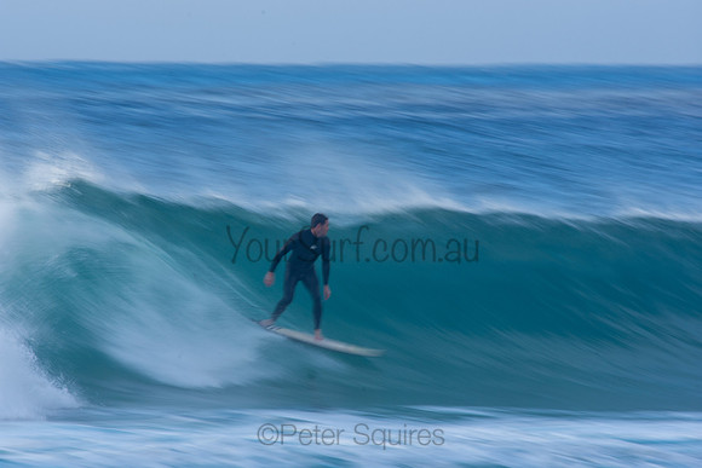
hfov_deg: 2.9
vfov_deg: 1.9
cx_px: 351
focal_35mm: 720
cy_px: 234
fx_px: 14043
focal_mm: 480
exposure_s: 1/25
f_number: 18
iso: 100
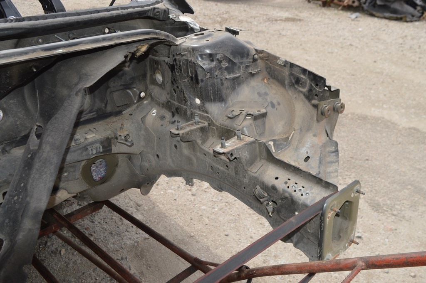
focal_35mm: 34
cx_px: 213
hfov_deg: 55.1
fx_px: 408
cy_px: 142
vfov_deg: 38.3
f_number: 5.6
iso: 100
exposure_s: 1/200
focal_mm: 23
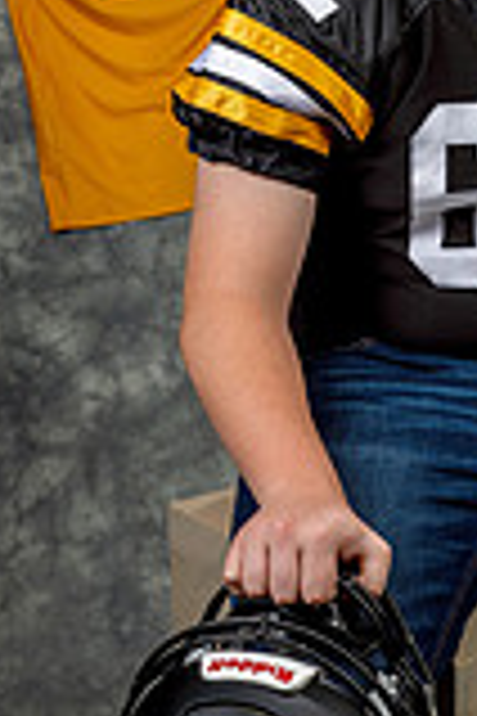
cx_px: 500
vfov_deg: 20.6
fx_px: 1967
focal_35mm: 99
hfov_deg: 13.6
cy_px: 329
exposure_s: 1/160
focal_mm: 35
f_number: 6.3
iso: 125
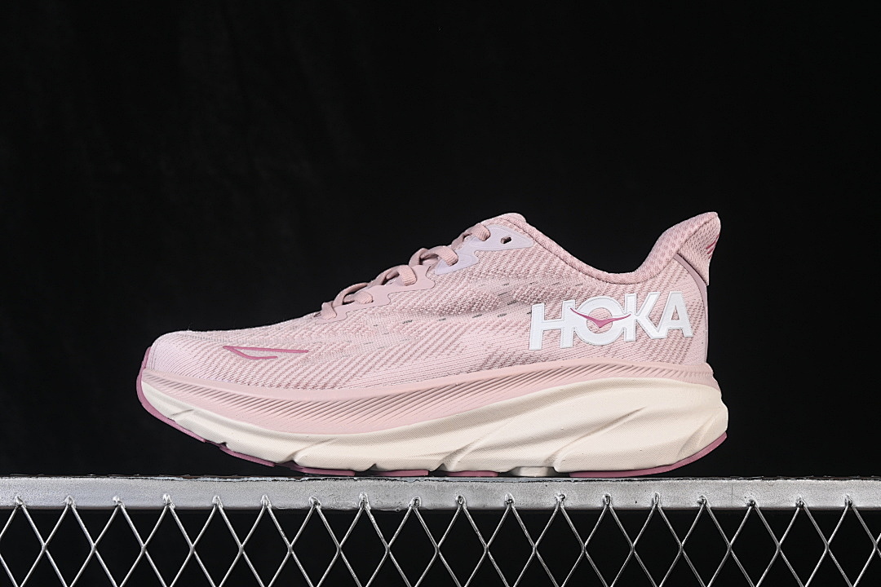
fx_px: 1835
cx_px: 440
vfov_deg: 18.2
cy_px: 294
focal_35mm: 75
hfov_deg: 27.0
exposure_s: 1/80
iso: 160
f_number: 8
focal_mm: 50
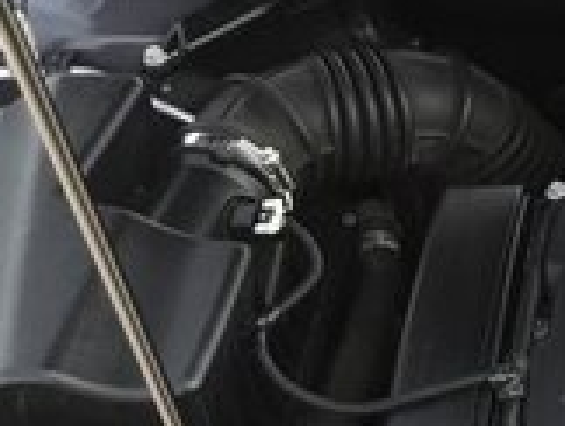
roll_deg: +0.0
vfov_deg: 12.9
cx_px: 984
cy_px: 403
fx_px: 1863
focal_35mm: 114
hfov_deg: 15.2
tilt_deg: -43.4
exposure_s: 1/368
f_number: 1.8
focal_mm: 3.99
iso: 20
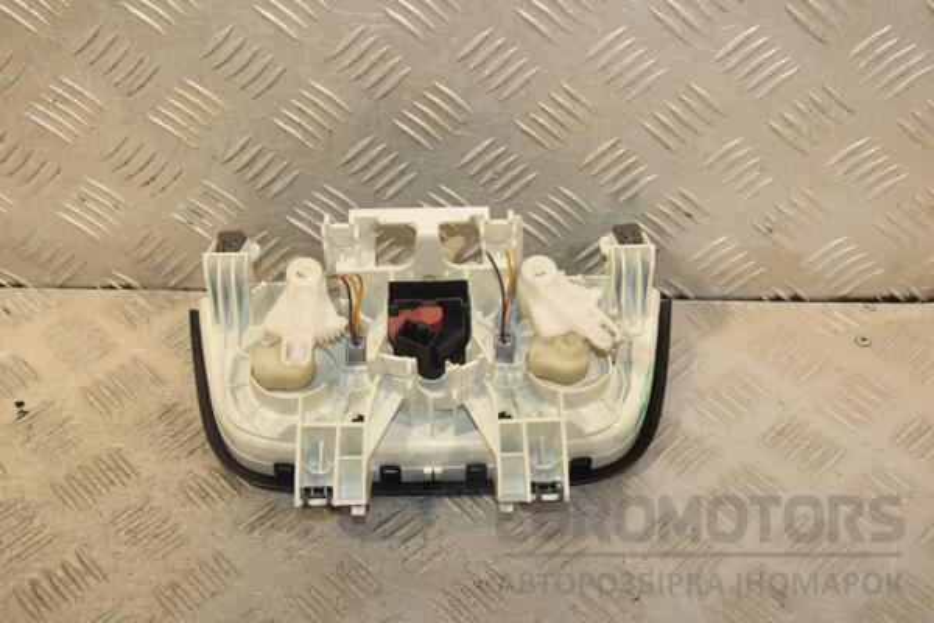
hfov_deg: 35.1
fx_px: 1479
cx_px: 467
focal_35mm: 57
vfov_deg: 23.8
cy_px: 312
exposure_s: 1/200
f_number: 7.1
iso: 800
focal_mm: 38
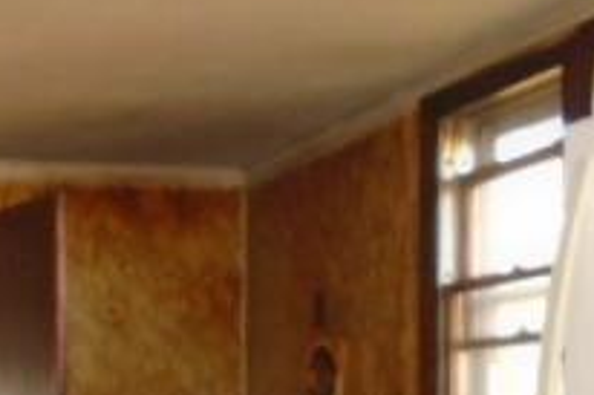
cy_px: 461
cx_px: -72
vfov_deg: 15.7
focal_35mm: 84
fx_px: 1385
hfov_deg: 22.7
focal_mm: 4.6
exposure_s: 1/30
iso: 500
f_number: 3.2
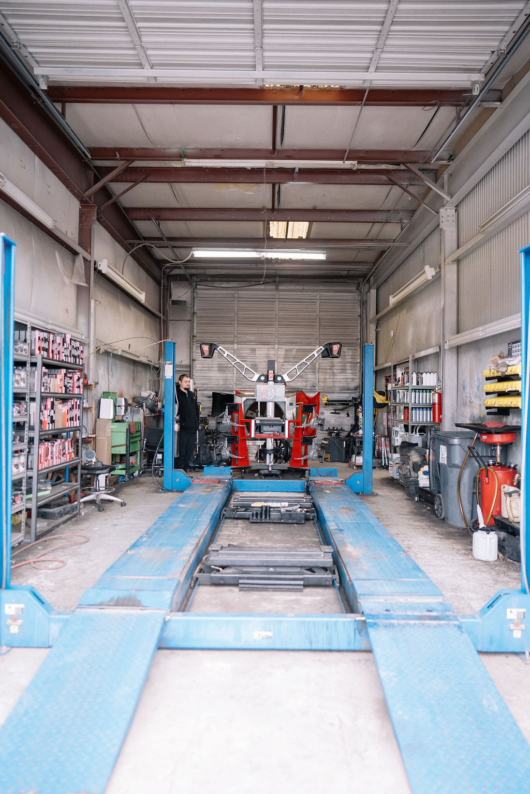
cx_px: 265
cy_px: 397
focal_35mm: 24
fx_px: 530
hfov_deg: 53.1
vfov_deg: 73.7
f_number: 1.4
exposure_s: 1/640
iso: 800
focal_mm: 24
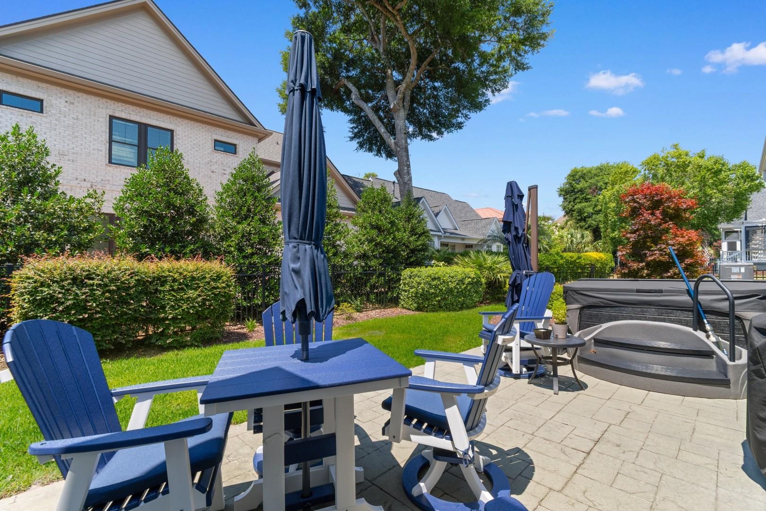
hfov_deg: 100.4
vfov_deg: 77.3
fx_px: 319
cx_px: 383
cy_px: 256
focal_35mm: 15
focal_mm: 10
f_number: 6.3
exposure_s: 1/160
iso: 100
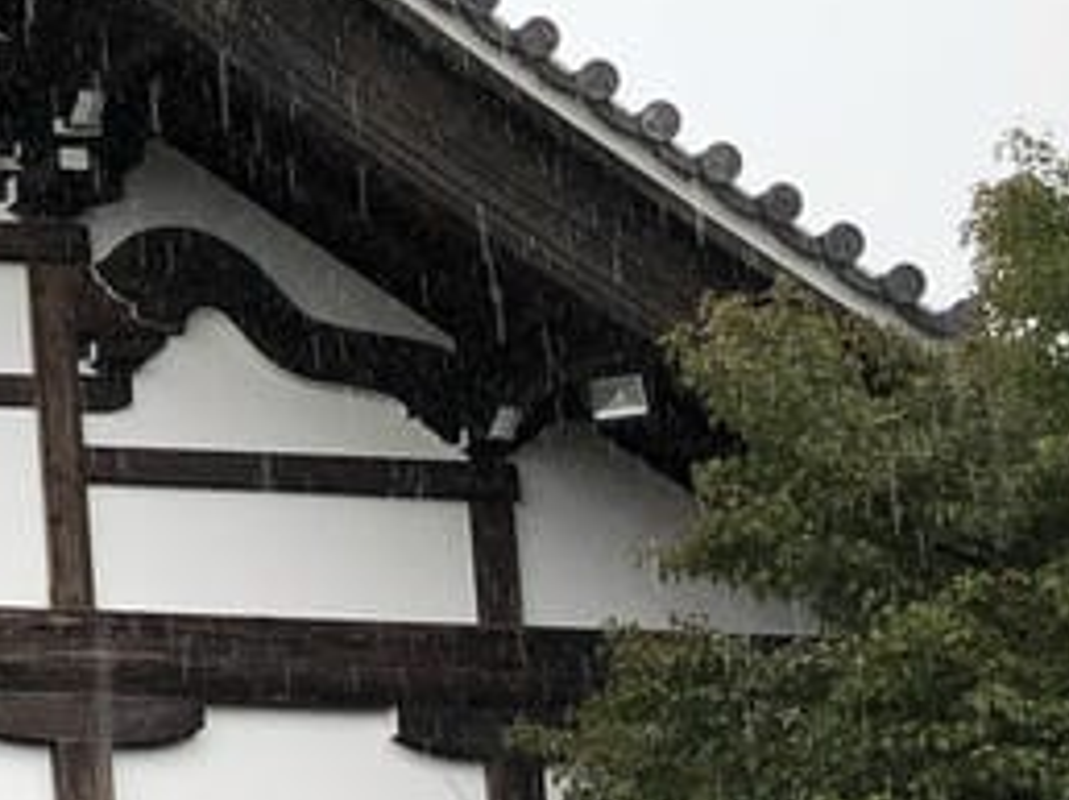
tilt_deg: +14.1
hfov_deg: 13.1
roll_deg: -0.4
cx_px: -916
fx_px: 4165
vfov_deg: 11.0
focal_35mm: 135
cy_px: 510
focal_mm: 3.99
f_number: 1.8
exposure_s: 1/298
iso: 20
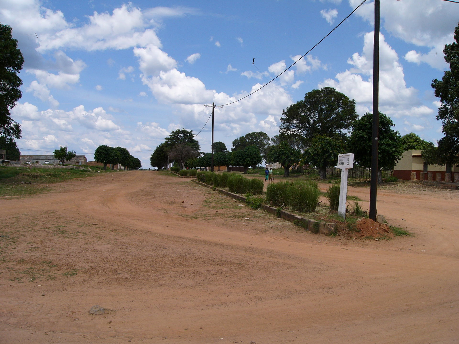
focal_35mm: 36
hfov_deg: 51.4
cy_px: 172
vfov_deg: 39.7
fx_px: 477
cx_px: 230
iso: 50
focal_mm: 6
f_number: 5.2
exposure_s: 1/500
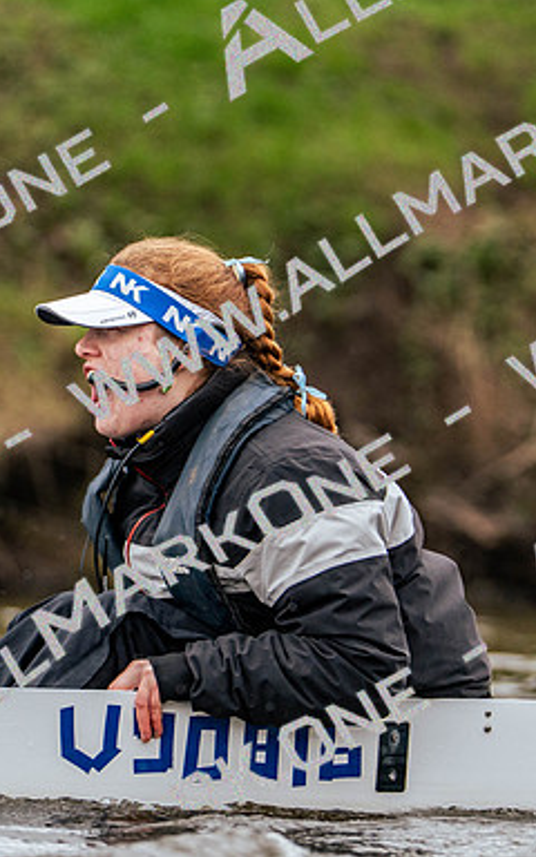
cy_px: 427
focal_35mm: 520
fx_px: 12154
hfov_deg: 2.5
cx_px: 344
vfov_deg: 4.0
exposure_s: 1/2000
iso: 2000
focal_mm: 338
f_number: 6.3
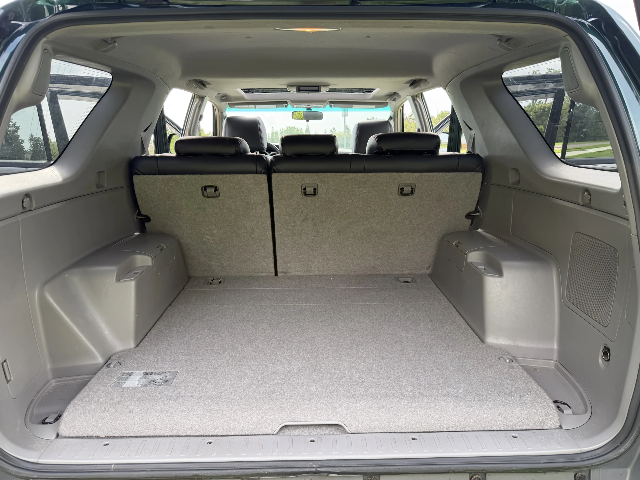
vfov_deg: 56.8
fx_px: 444
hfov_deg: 71.6
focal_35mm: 24
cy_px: 240
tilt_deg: -11.3
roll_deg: +3.1
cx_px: 320
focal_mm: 6.76
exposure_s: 1/264
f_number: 1.78
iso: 80
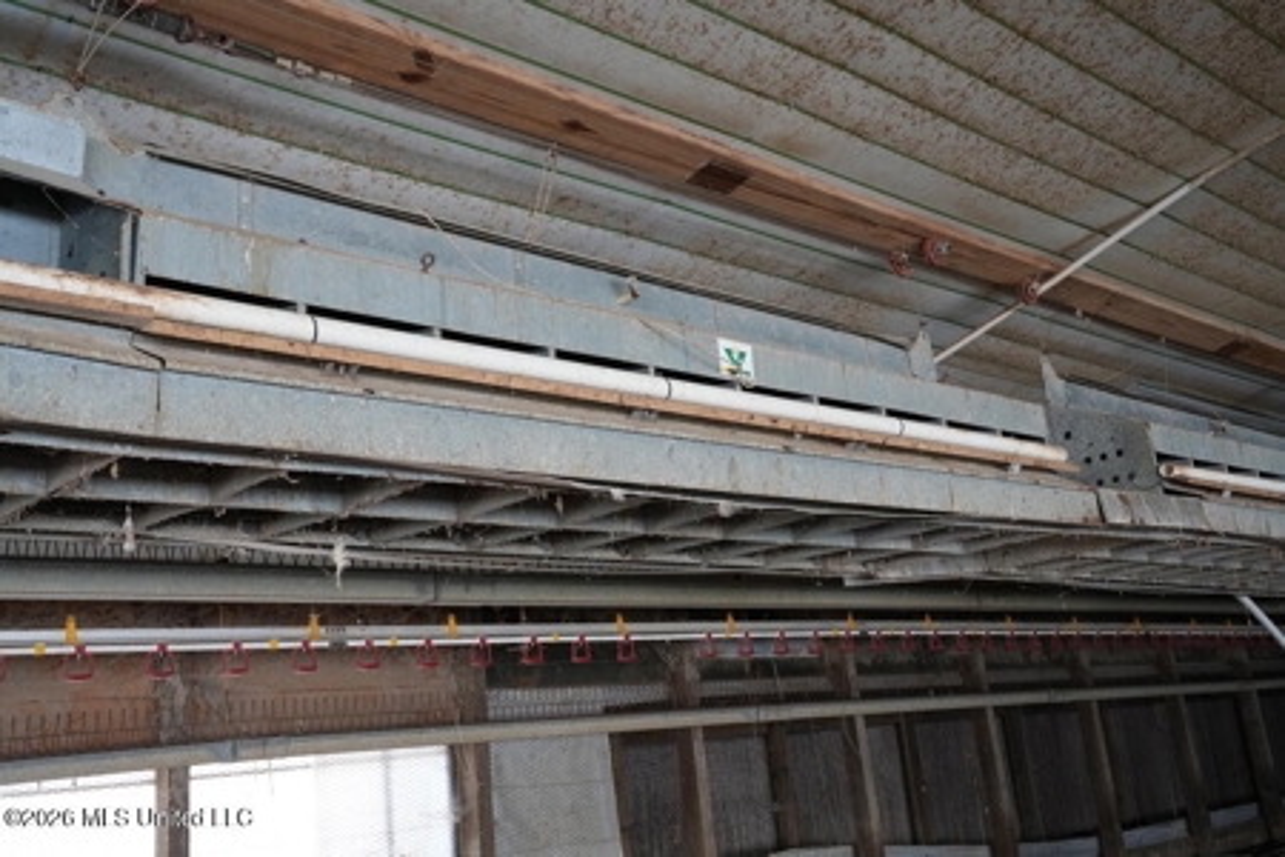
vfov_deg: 37.9
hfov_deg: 54.4
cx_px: 642
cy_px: 428
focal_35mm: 35
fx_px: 1249
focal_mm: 35
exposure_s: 1/30
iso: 2000
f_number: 11
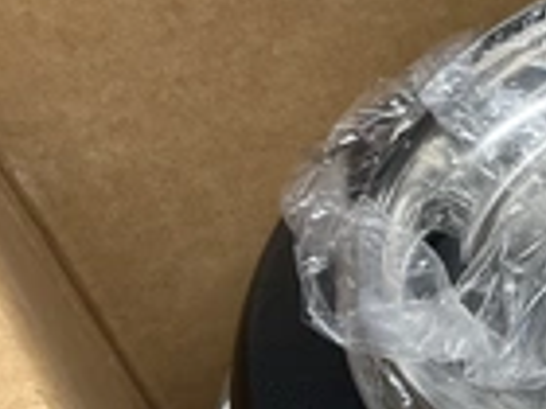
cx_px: 733
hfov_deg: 21.1
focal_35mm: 83
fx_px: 1309
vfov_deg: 17.6
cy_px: 343
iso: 50
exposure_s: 1/120
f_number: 1.8
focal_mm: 3
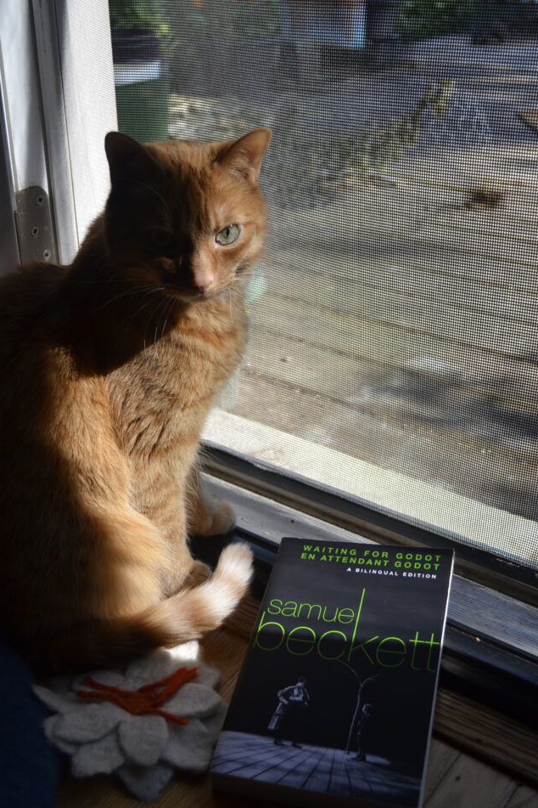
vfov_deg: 46.4
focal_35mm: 42
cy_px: 393
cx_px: 272
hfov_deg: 31.9
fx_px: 941
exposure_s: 1/160
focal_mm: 26
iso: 200
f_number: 4.5
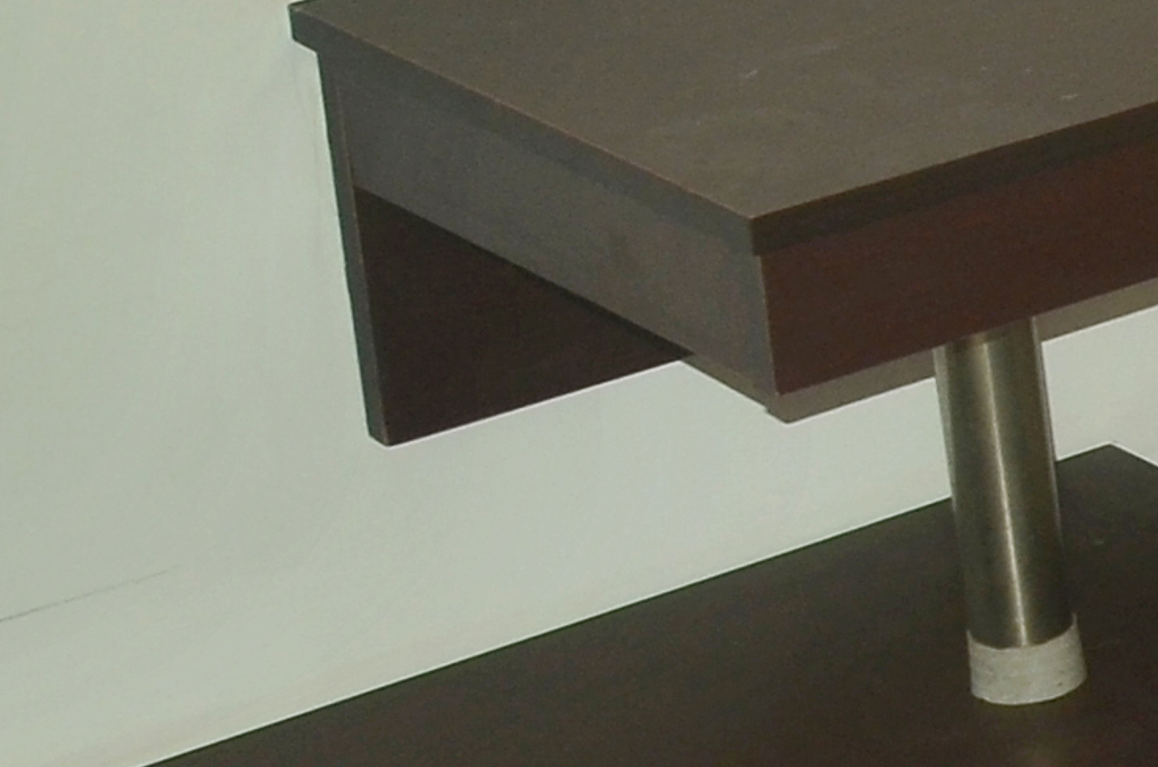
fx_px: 5811
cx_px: 3690
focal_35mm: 181
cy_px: -493
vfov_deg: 7.4
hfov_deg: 8.9
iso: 200
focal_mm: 18
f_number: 8
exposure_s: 1/125
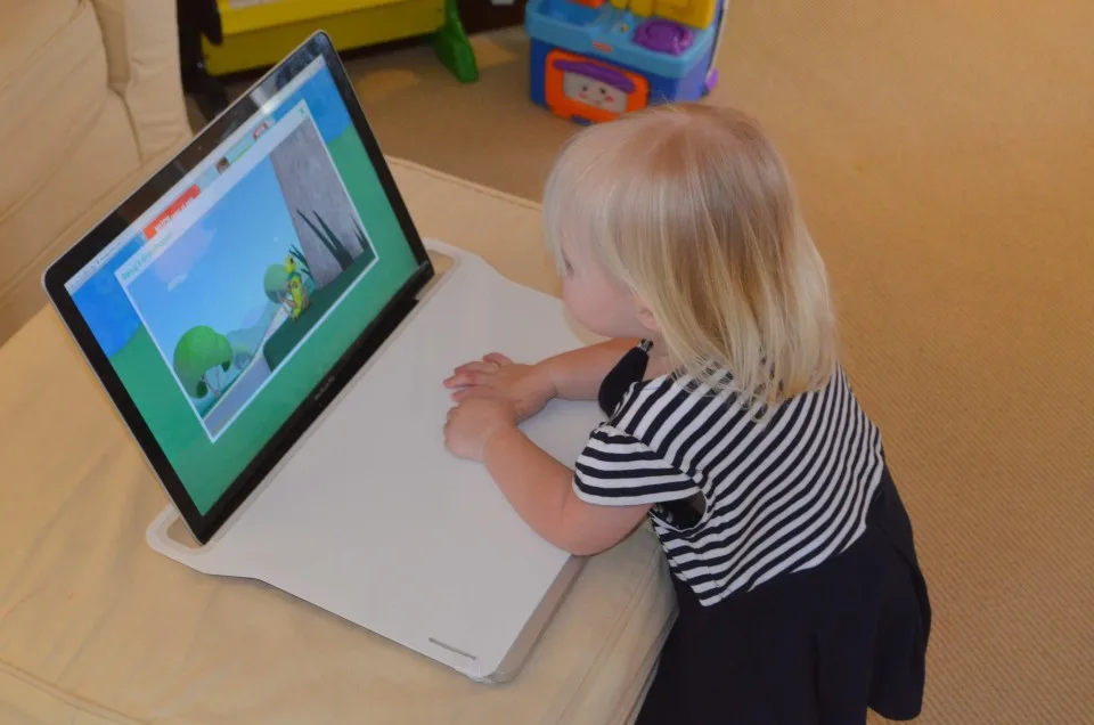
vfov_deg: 25.6
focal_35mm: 52
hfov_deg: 37.9
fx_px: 1592
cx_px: 547
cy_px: 362
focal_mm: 35
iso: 2000
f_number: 5
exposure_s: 1/60
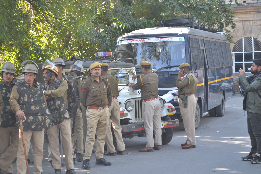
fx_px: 598
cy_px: 87
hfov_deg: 24.6
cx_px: 130
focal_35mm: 82
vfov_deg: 16.6
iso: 400
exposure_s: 1/60
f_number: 5.6
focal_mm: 55
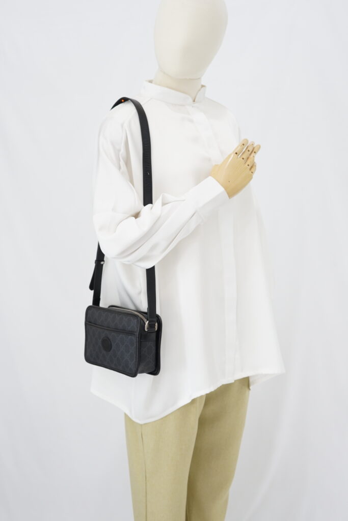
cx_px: 174
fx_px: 725
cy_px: 260
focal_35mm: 50
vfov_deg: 39.6
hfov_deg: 27.0
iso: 640
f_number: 6.3
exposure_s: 1/8
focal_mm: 50
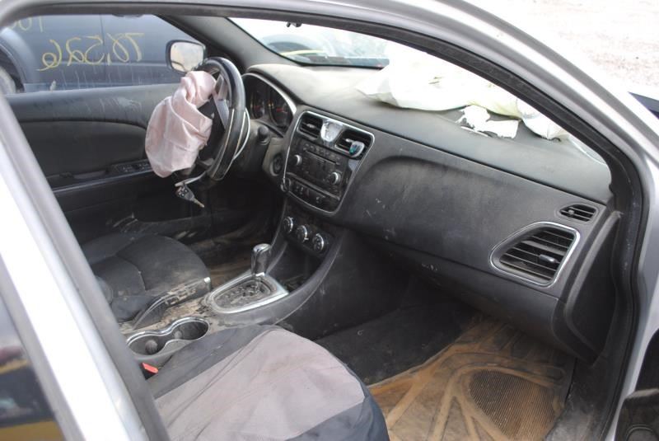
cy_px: 220
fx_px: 605
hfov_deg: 57.2
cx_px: 330
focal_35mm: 33
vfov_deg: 40.0
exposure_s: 1/100
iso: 200
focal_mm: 22
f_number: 5
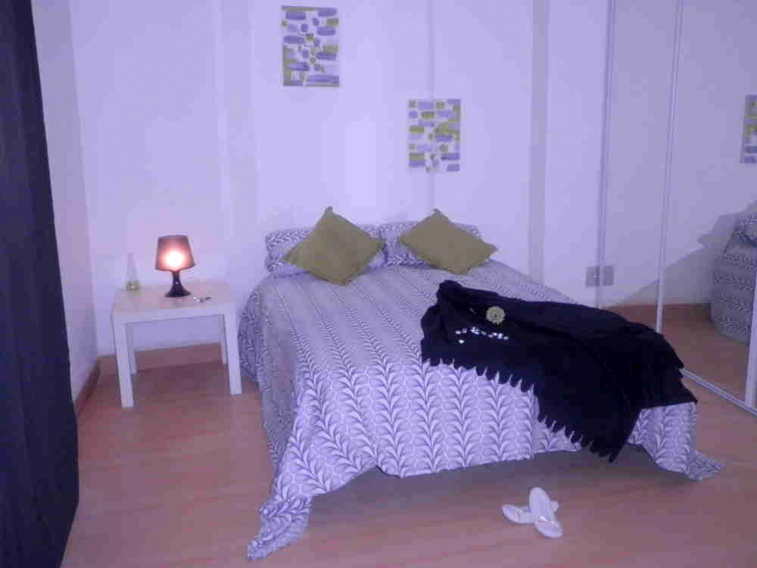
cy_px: 284
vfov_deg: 38.7
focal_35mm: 37
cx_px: 378
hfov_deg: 50.1
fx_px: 809
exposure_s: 1/50
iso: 160
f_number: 3.1
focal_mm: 6.5
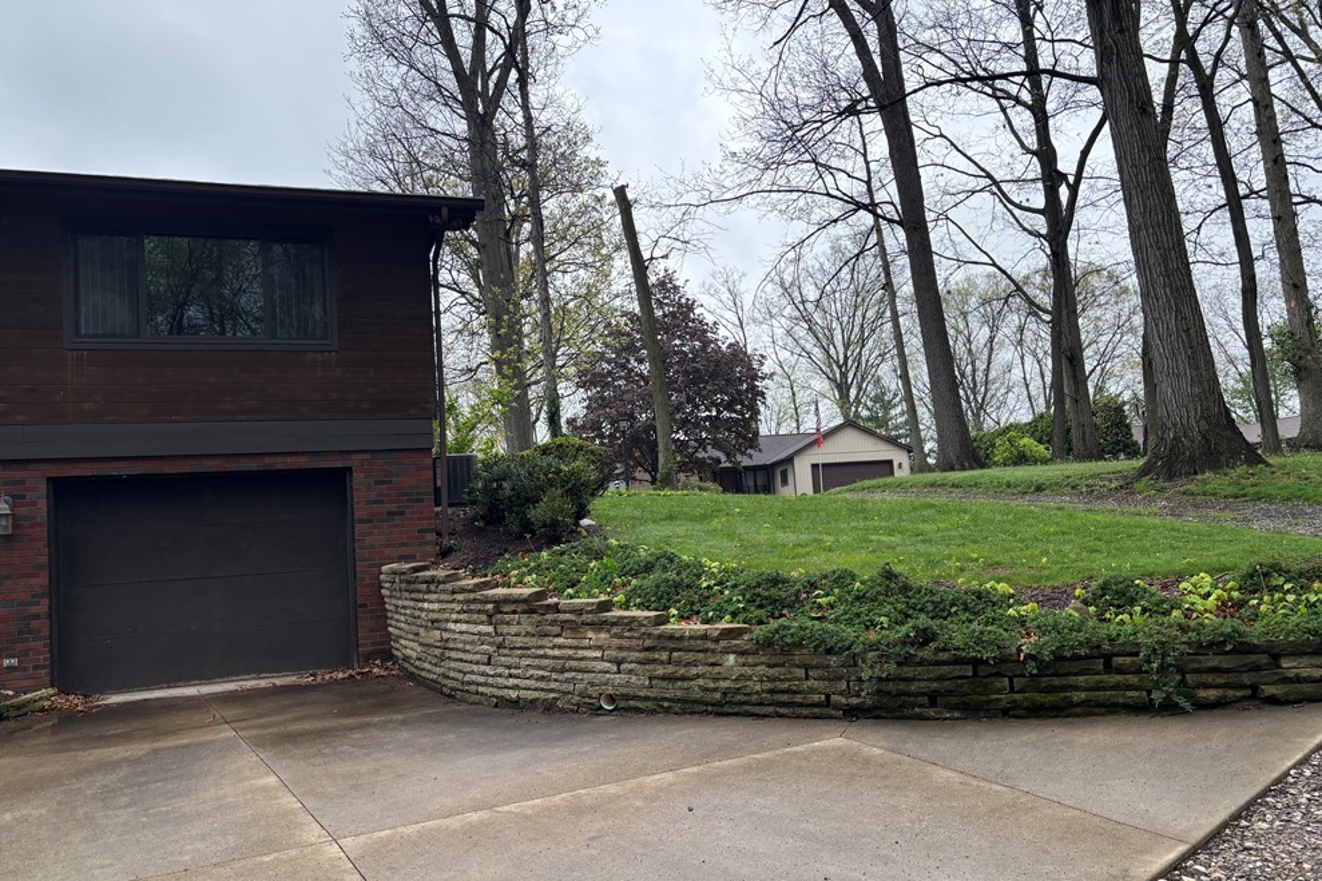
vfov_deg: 46.4
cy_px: 457
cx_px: 640
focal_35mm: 28
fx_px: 1028
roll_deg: +3.5
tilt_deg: +5.4
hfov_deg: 65.5
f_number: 1.6
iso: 50
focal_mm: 5.96
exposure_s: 1/1007
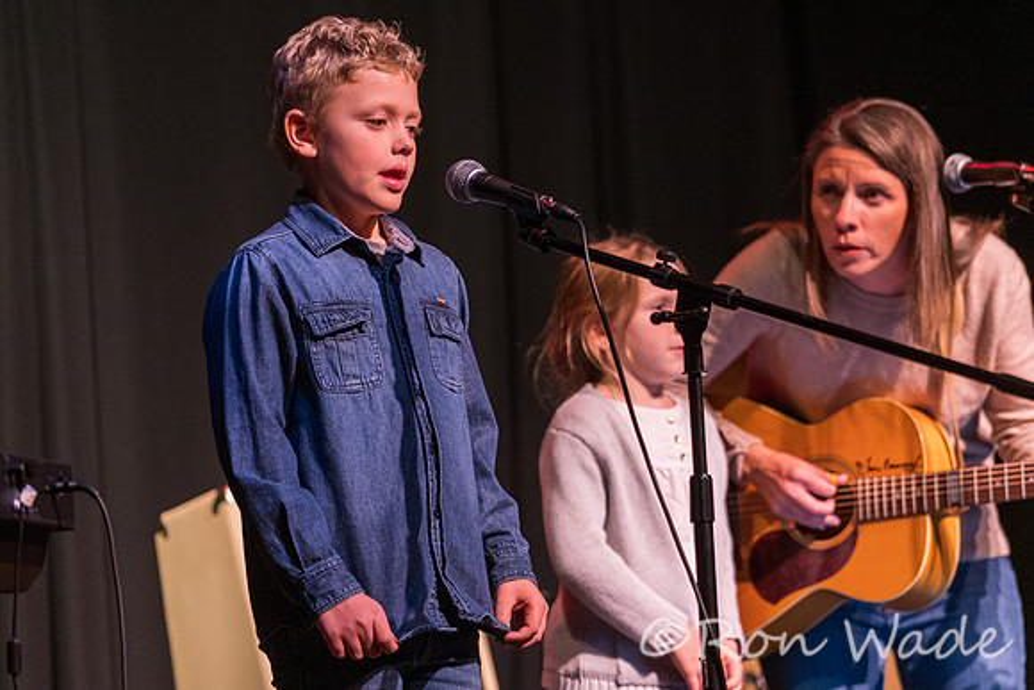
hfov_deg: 11.8
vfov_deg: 7.9
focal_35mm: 174
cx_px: 517
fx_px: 4999
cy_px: 345
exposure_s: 1/125
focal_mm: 174
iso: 4000
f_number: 4
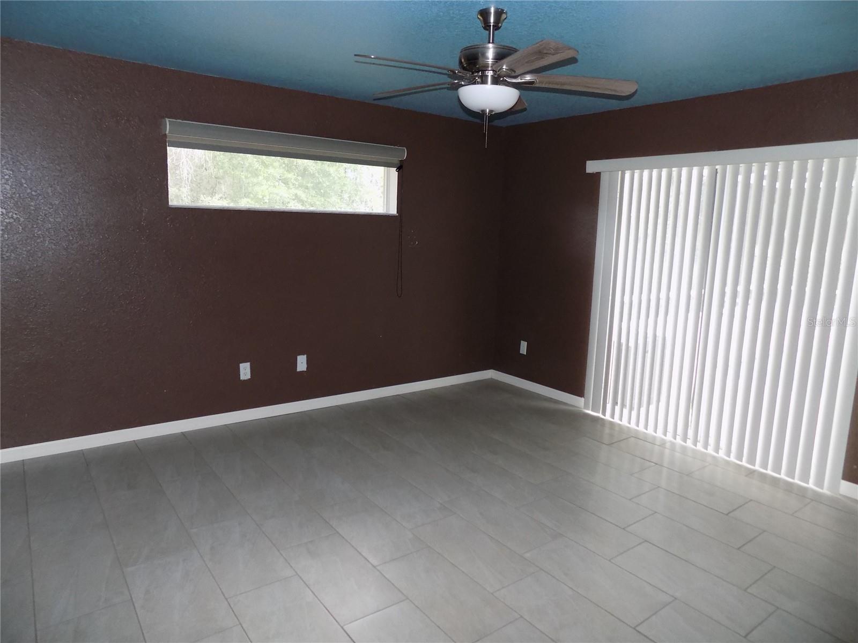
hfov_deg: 73.9
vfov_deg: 58.9
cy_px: 322
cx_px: 429
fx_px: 570
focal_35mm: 23
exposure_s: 1/30
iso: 250
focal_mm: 4
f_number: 3.1
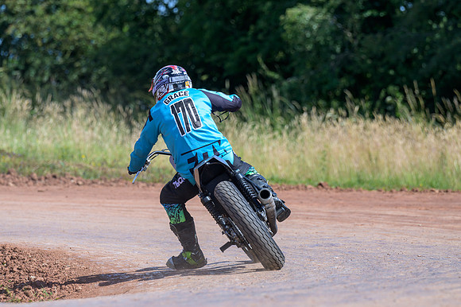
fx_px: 3839
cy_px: 154
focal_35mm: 300
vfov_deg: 4.6
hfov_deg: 6.9
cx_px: 230
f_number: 4
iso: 100
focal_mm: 200
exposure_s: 1/500
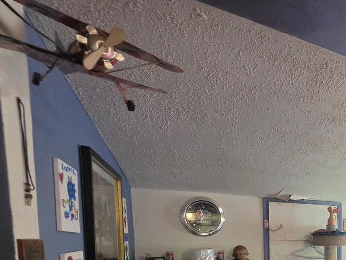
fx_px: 270
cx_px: 355
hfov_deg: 50.8
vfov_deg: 43.7
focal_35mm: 27
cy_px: 262
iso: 500
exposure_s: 1/60
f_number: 1.9
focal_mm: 2.2
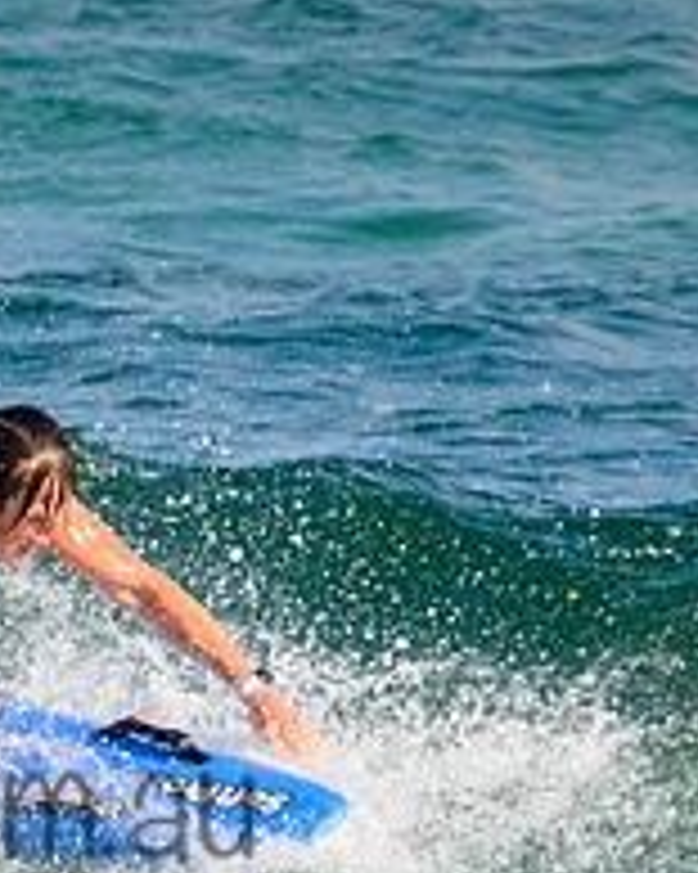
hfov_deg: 0.6
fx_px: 63108
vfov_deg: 0.8
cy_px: 754
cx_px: -107
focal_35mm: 2442
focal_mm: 800
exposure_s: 1/2000
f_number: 11
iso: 1400
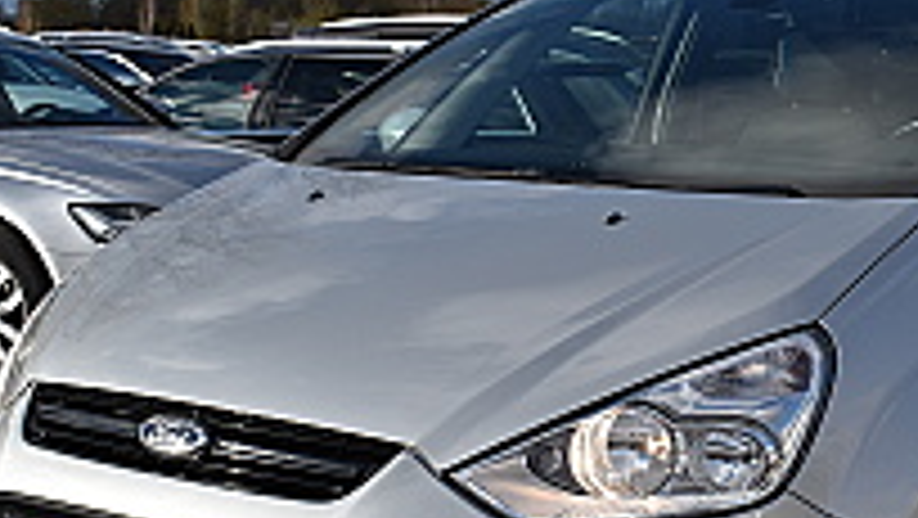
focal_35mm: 74
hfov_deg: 28.1
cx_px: 693
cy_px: 349
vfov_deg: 16.3
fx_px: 1802
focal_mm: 24
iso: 200
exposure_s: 1/640
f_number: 8
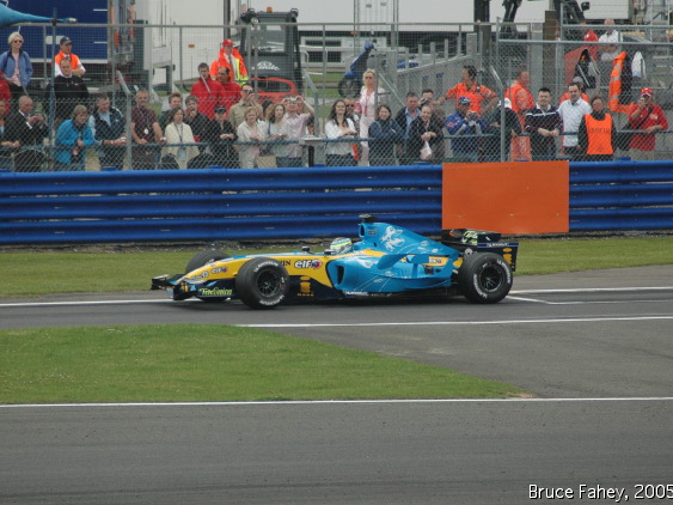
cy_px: 253
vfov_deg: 3.0
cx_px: 306
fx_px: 9544
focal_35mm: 491
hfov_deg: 4.0
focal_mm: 300
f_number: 5.6
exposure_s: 1/2000
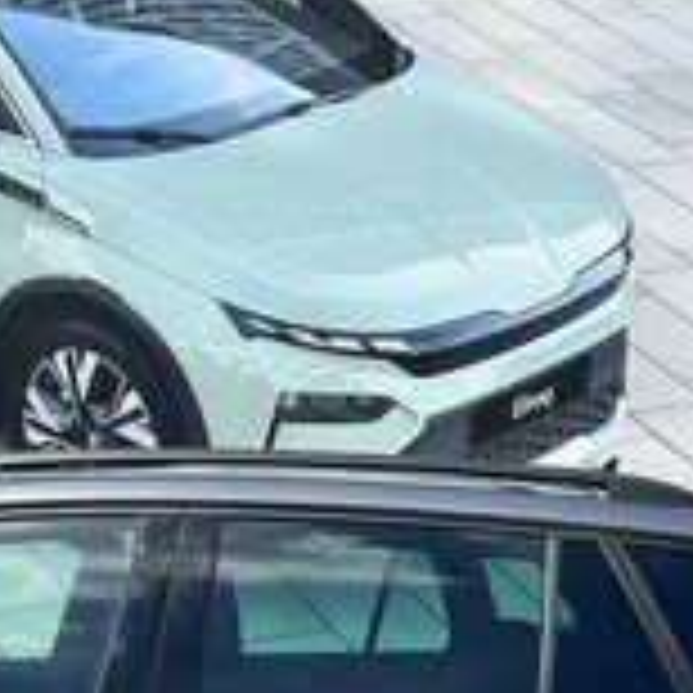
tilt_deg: -11.2
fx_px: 1857
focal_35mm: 82
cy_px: 772
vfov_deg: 20.1
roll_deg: -0.4
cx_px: 0
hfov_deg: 20.5
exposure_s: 1/4444
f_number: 1.5
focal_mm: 5.7
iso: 50
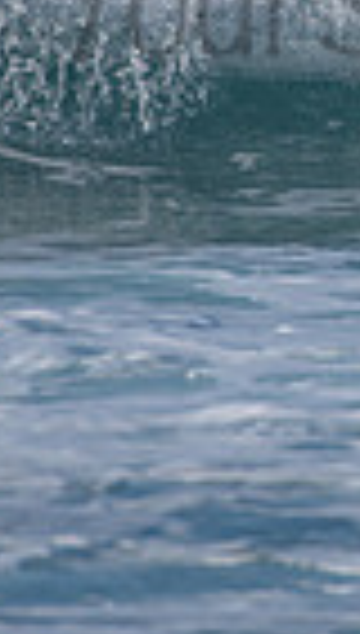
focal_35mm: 2149
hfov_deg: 0.6
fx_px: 36231
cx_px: 518
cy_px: -47
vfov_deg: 1.0
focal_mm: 500
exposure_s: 1/2000
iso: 200
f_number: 5.6
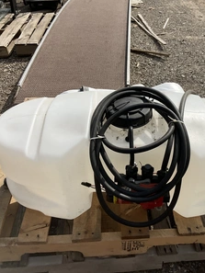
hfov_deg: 36.4
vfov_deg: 47.8
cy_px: 137
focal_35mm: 39
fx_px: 308
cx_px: 140
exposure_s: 1/3322
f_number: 1.8
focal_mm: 3
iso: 25
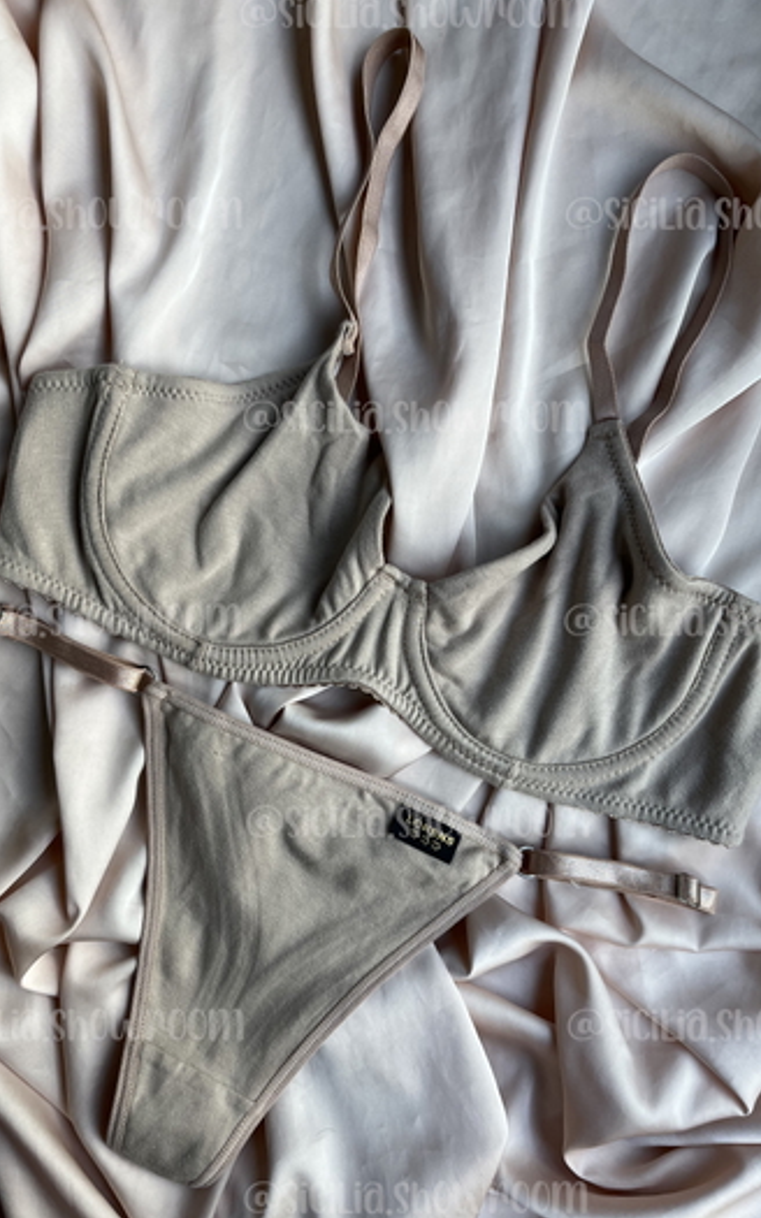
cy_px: 614
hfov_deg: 44.5
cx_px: 362
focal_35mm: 28
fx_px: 929
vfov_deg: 66.5
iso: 40
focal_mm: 5.1
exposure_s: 1/261
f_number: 1.6
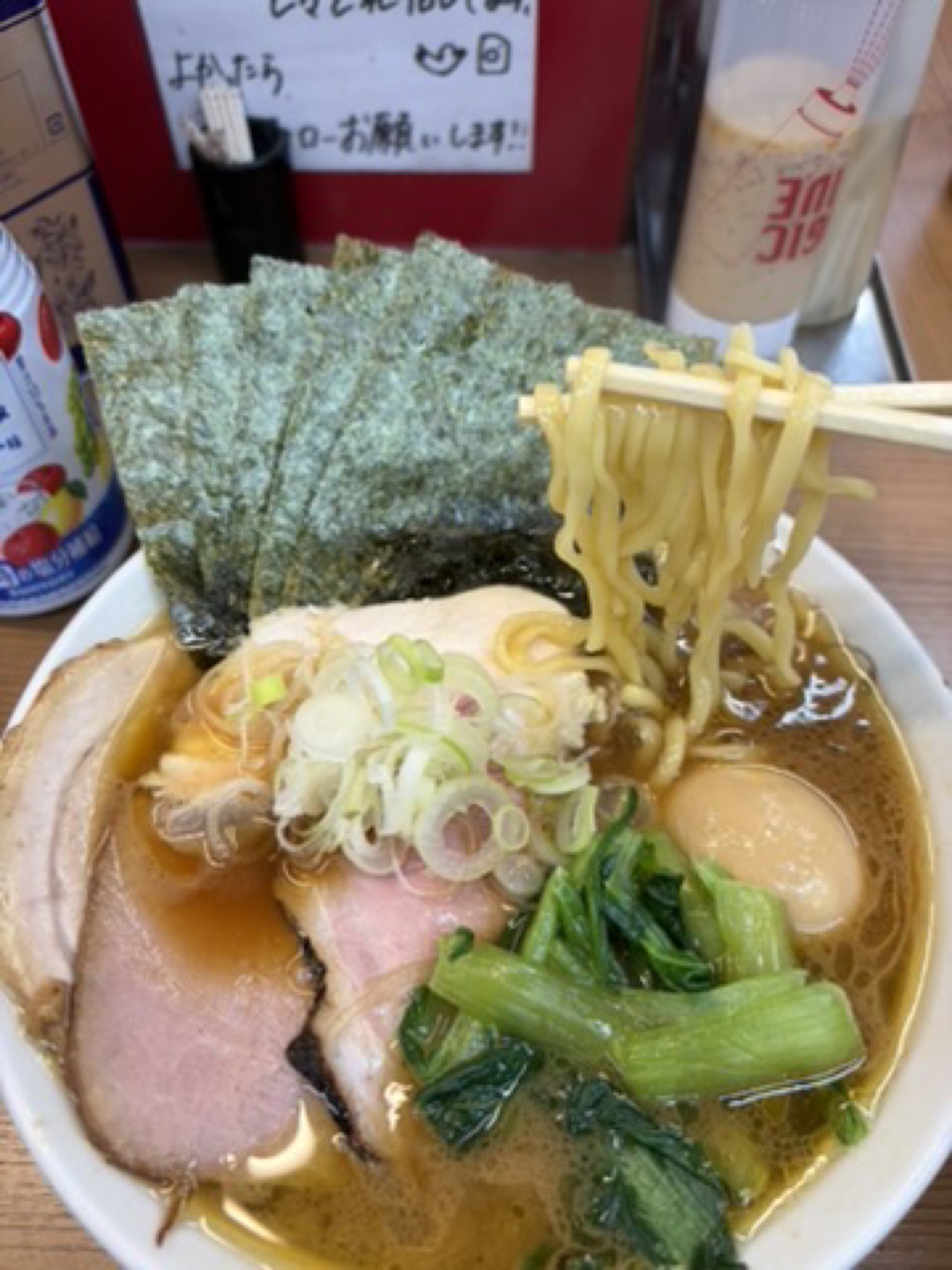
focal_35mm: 26
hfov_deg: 53.1
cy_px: 635
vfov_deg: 67.3
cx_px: 476
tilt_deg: -53.1
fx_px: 953
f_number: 1.6
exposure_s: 1/100
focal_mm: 5.96
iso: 32
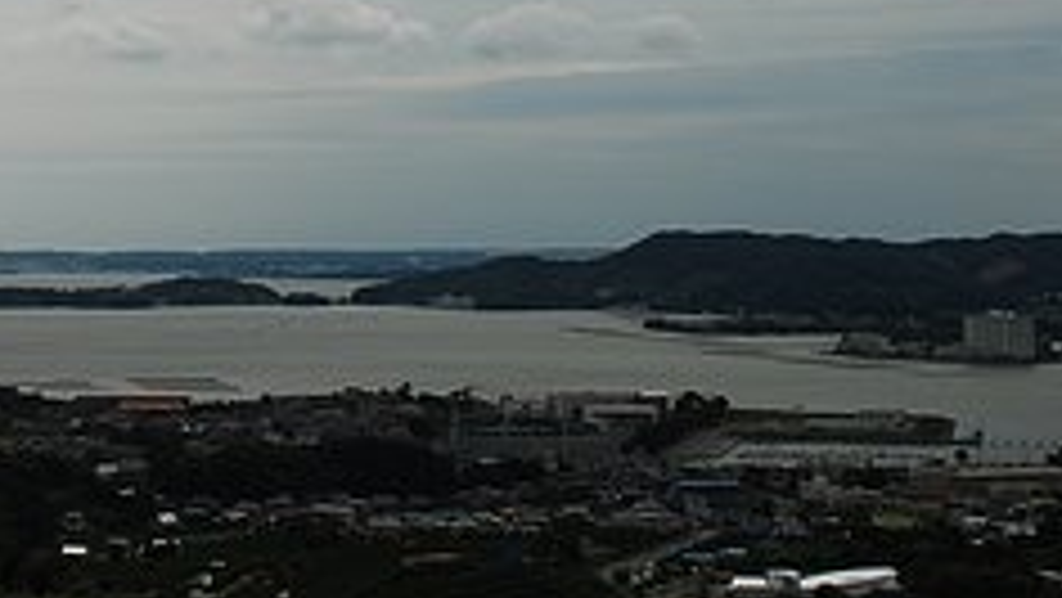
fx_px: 2310
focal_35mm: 82
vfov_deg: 14.4
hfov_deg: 24.4
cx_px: -54
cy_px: -88
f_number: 10
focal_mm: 24
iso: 100
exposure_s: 1/400
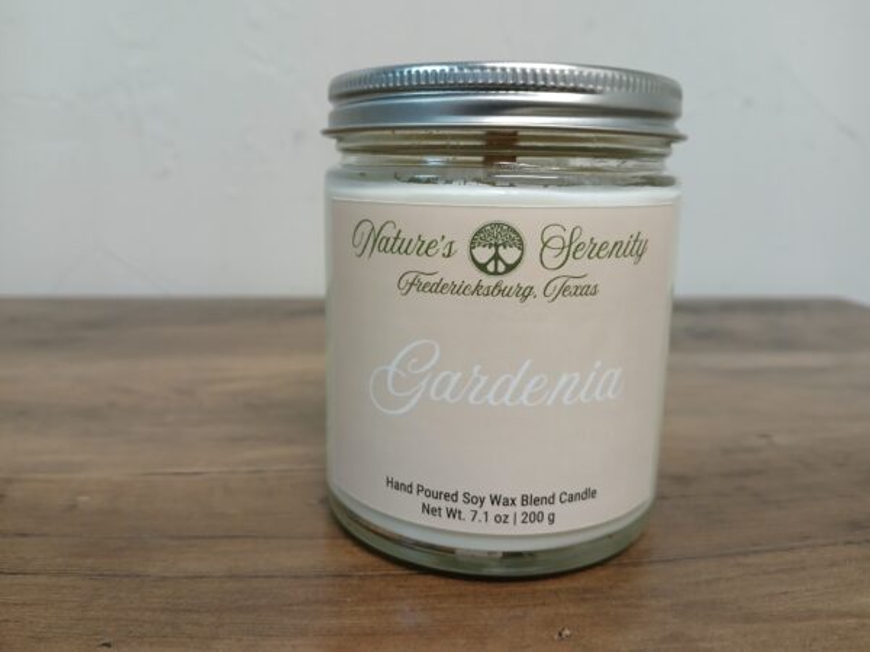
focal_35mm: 26
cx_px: 435
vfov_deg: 53.1
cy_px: 326
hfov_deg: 67.3
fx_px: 653
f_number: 1.8
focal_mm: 3.98
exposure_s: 1/40
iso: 250
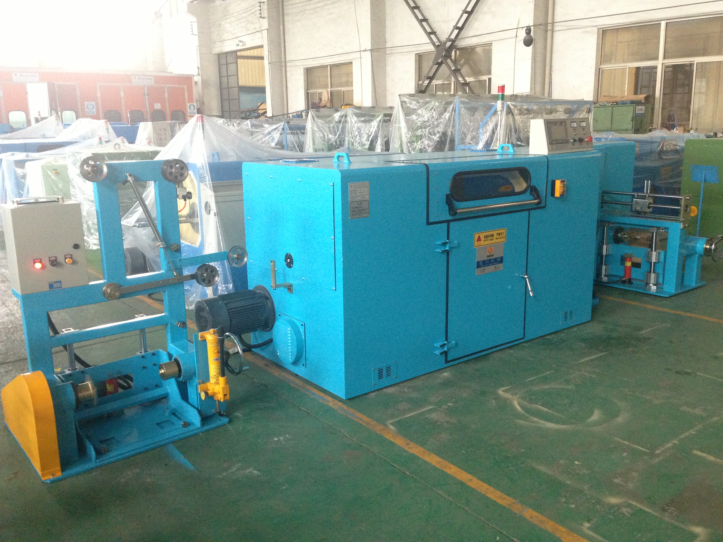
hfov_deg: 55.4
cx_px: 362
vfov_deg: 42.9
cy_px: 271
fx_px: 689
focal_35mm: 33
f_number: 2.4
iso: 400
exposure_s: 1/17
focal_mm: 4.13
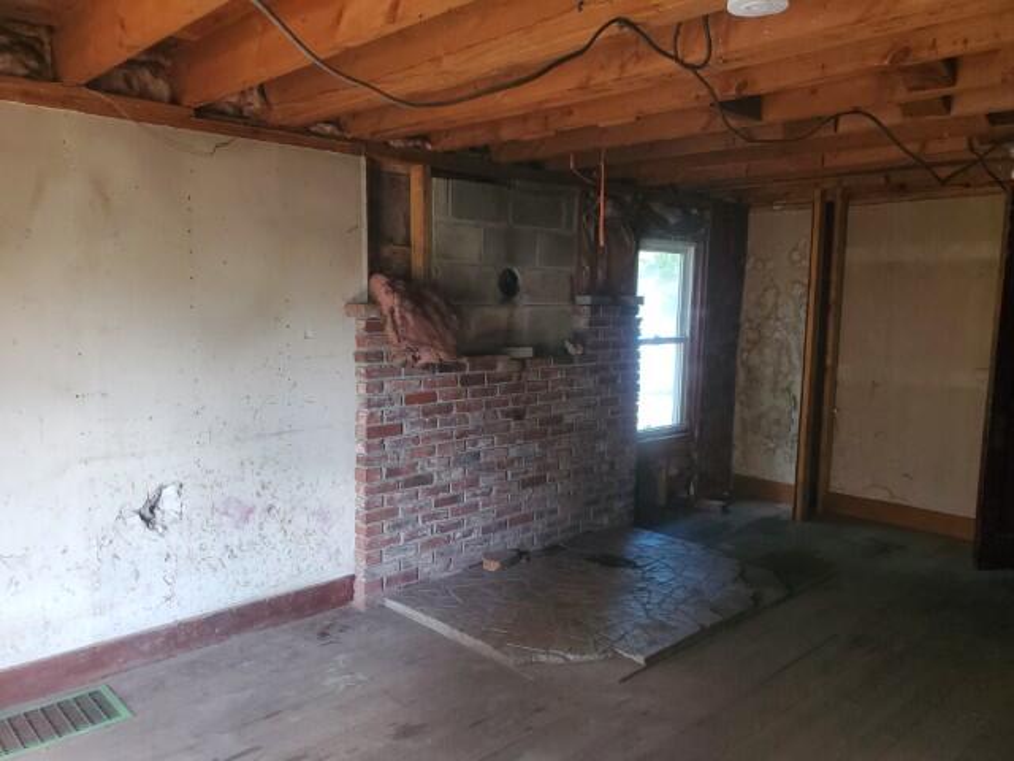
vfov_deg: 53.1
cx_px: 507
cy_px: 380
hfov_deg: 67.3
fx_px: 762
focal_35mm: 26
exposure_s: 1/24
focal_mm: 4.3
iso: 100
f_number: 1.5
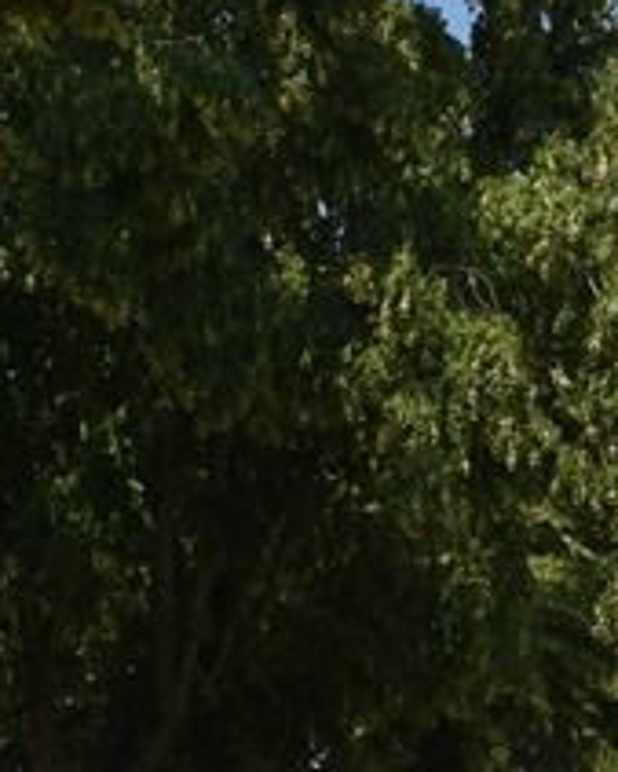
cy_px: 734
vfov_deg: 15.4
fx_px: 2810
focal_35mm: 123
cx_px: 724
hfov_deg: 12.3
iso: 100
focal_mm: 18
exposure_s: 1/400
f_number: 8
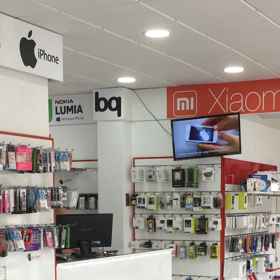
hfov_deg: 21.1
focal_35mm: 82
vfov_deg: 20.3
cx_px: 144
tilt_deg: -7.5
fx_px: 750
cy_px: 292
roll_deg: -0.1
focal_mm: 4.15
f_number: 2.2
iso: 40
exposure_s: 1/100
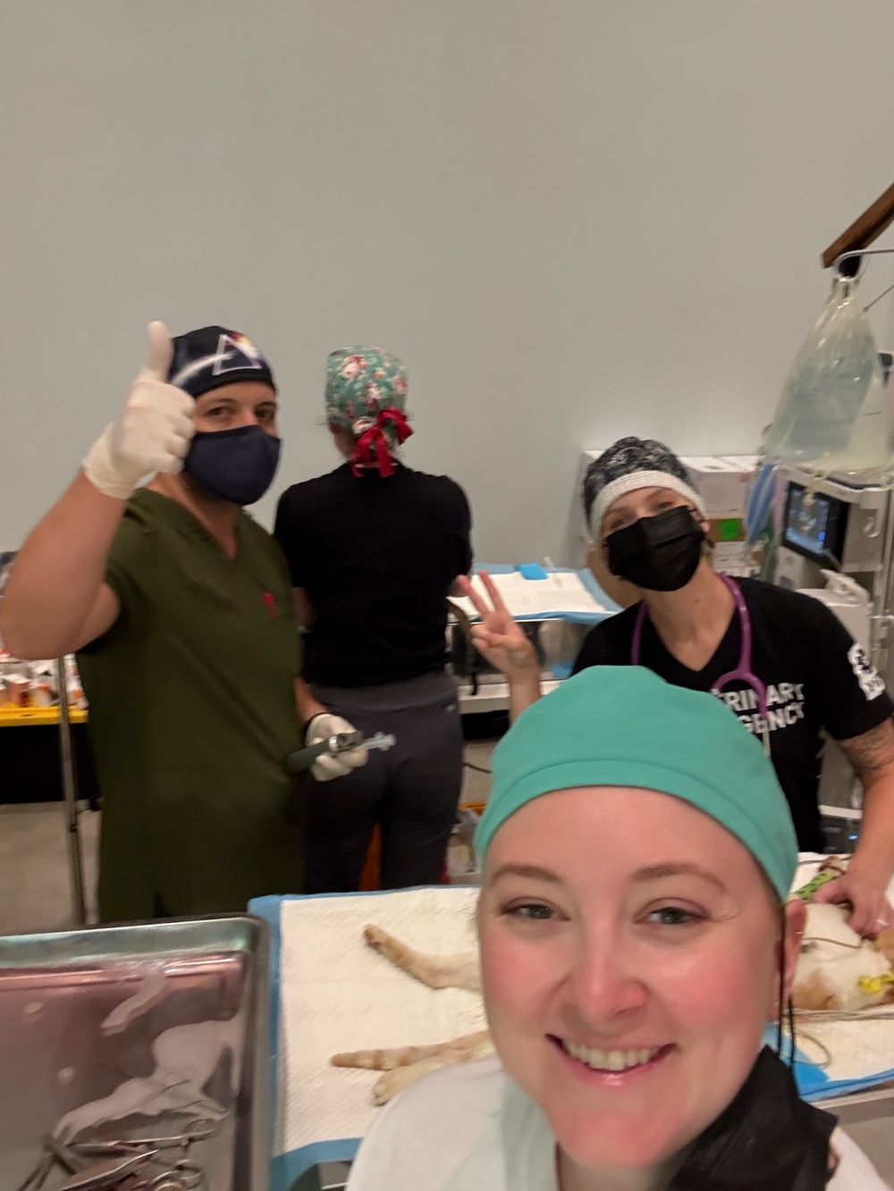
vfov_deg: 60.0
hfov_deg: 46.8
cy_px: 596
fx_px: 1033
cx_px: 447
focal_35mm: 30
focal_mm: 2.69
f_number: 1.9
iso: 320
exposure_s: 1/42
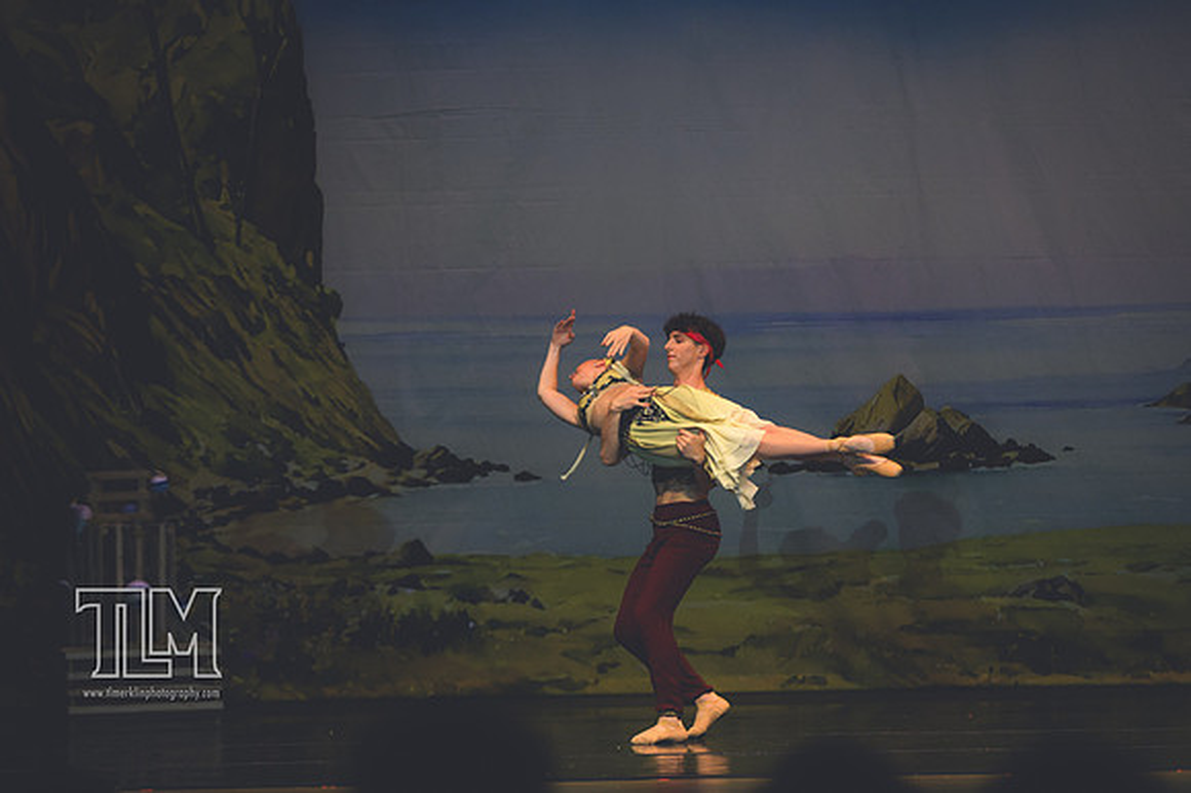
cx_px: 596
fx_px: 6679
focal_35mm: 202
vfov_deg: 6.8
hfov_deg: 10.2
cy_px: 396
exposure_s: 1/500
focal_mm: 135
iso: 560
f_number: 2.8
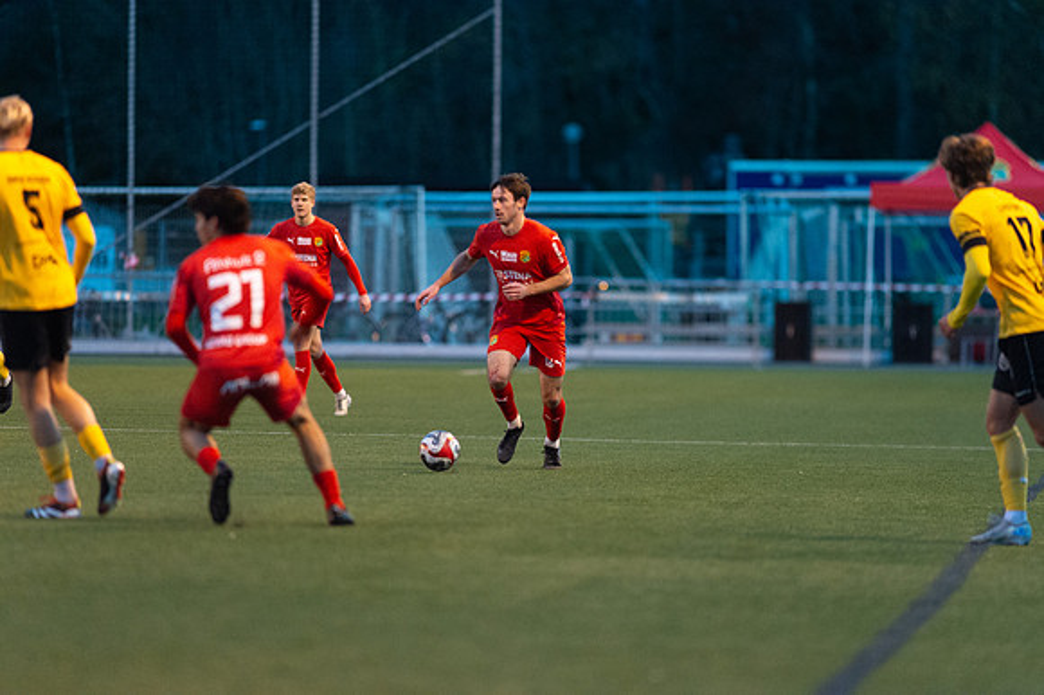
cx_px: 522
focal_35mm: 300
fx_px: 8695
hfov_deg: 6.9
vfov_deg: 4.6
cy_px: 348
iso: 8000
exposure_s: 1/800
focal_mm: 300
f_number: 3.2
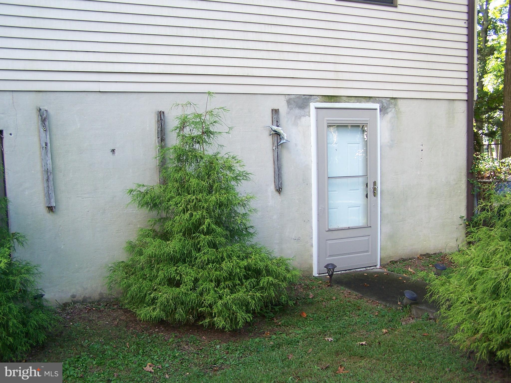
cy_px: 192
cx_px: 256
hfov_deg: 49.0
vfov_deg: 37.7
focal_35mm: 38
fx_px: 561
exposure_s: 1/60
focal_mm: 6.3
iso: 80
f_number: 2.8
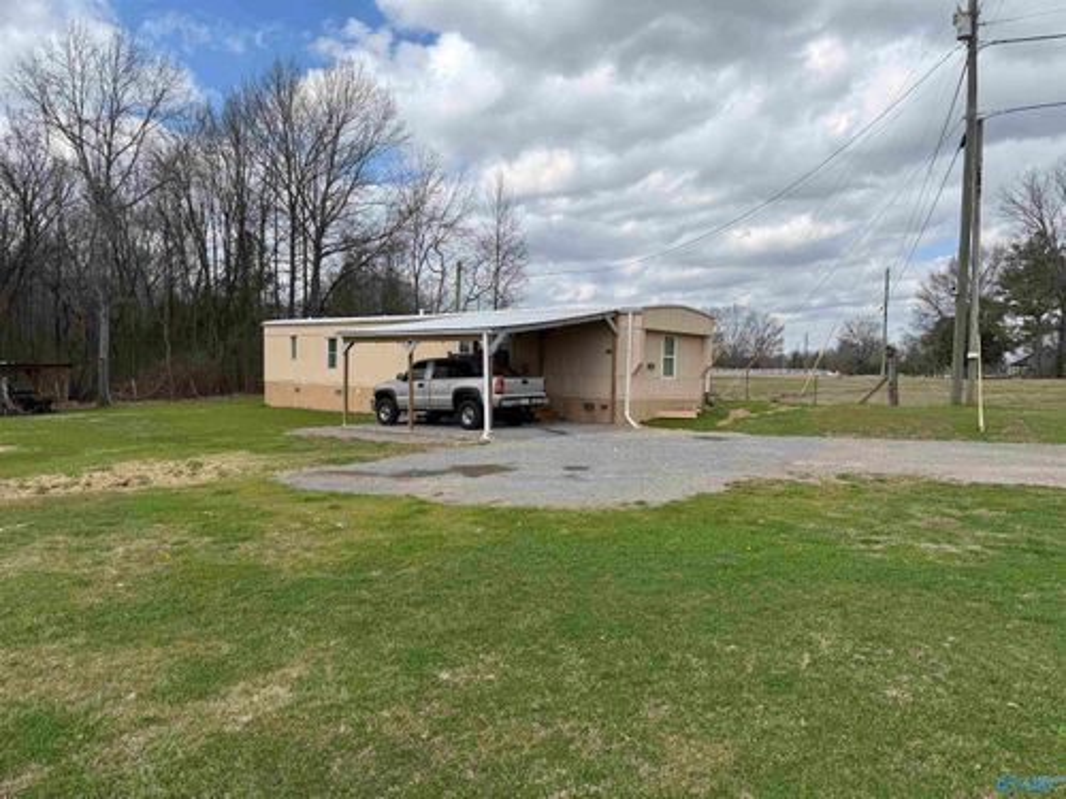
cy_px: 400
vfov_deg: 56.8
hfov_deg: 71.6
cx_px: 533
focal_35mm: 24
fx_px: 739
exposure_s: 1/5319
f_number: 1.78
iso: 80
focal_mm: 6.76
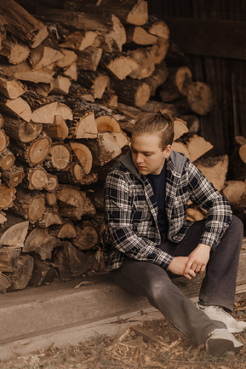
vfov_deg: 15.5
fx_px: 1352
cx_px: 122
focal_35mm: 132
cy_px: 185
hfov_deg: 10.4
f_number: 1.6
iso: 125
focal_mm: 85
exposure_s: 1/2000
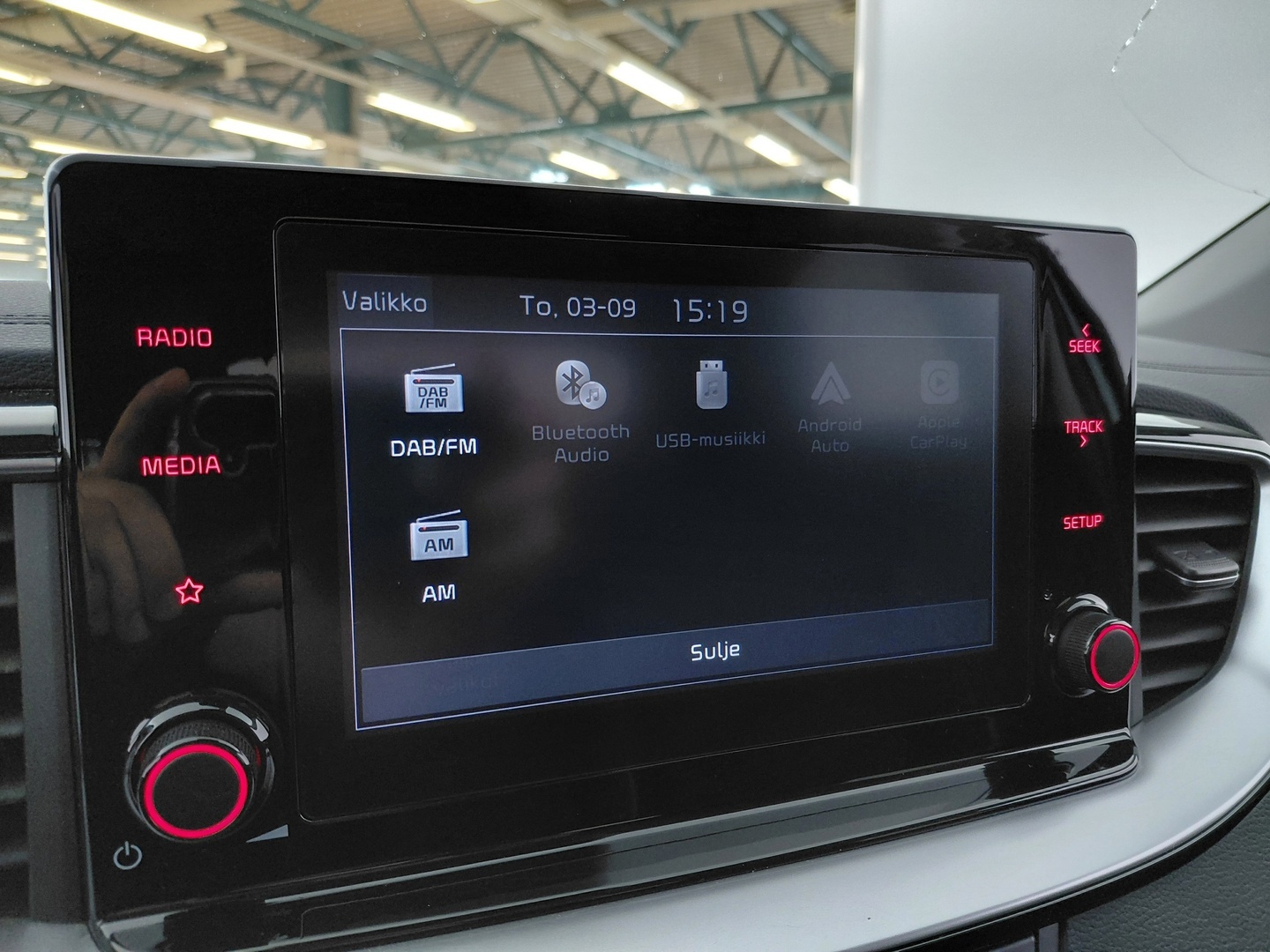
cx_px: 635
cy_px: 476
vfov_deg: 54.9
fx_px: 917
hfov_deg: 69.4
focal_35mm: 25
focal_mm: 4.69
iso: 320
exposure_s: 1/50.1
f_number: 1.8
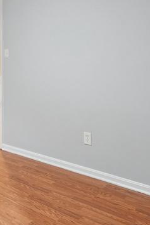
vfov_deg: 41.6
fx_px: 288
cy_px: 59
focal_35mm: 46
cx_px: -11
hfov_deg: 27.0
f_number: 8
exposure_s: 1/2.5
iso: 250
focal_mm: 16
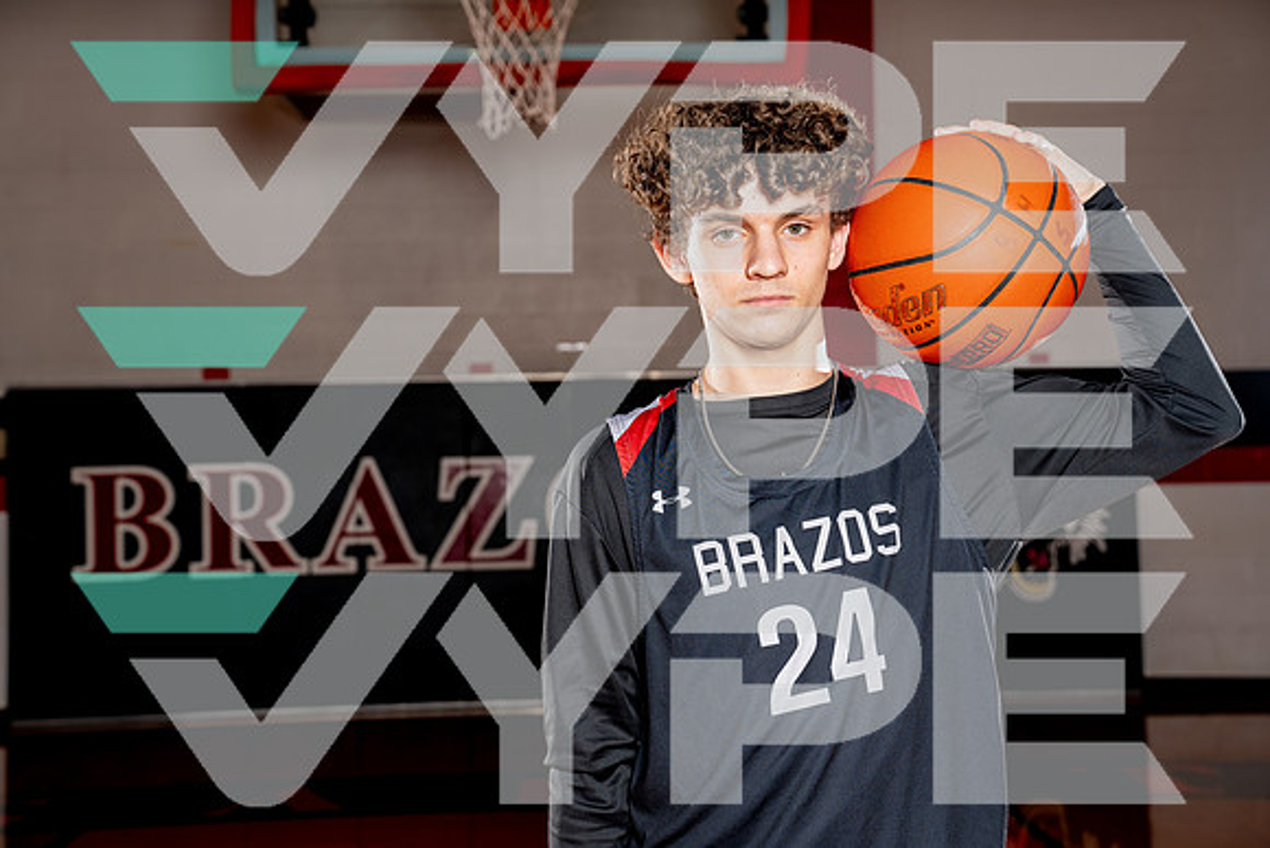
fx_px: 2011
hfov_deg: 35.0
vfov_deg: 23.8
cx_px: 635
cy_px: 424
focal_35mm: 57
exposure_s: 1/250
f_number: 5.6
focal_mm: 57
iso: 100
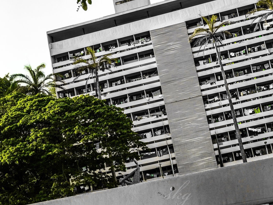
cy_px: 100
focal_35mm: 64
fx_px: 505
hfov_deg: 30.2
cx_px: 152
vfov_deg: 22.9
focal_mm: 6.6
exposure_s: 1/239
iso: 20
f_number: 2.8
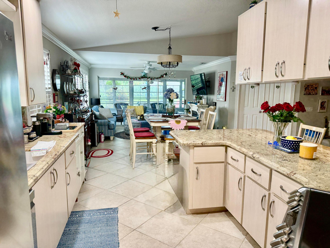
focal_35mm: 24
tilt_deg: -8.2
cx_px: 165
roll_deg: -0.5
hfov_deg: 71.6
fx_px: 229
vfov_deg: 56.8
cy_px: 124
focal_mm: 6.76
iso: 200
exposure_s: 1/120
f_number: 1.78
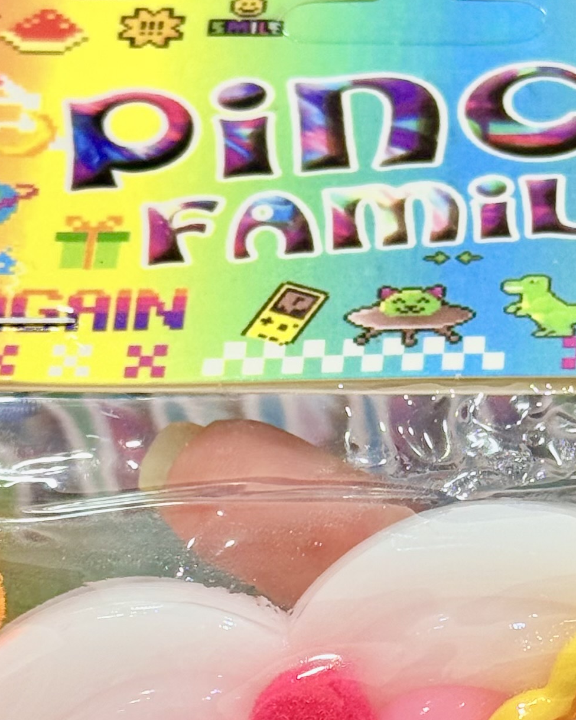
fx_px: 3303
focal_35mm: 155
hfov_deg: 10.0
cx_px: 396
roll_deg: +2.8
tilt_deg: -29.4
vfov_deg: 12.4
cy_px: 608
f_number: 1.78
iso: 100
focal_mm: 6.76
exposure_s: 1/155
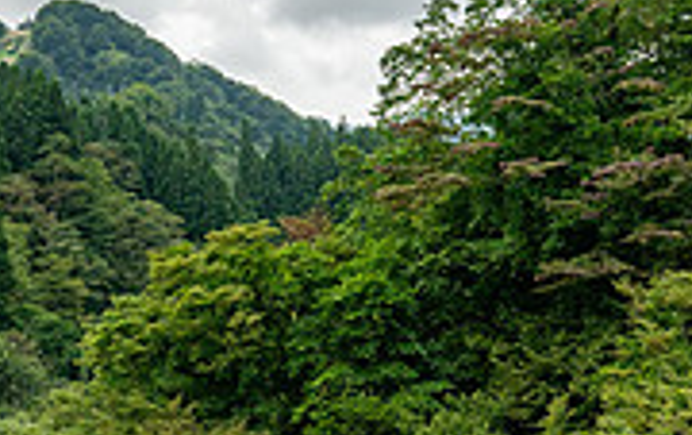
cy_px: 136
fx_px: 1983
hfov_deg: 19.4
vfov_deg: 12.5
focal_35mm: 105
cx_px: 62
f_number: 8
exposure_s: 1/400
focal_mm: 32
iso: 500
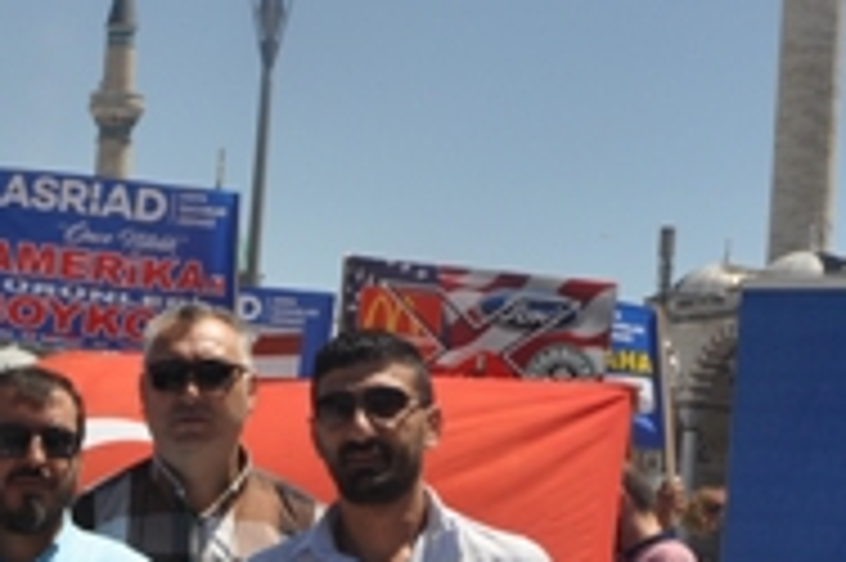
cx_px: -180
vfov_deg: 14.6
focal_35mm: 92
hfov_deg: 20.6
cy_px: 551
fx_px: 2160
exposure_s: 1/320
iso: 200
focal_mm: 18
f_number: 9
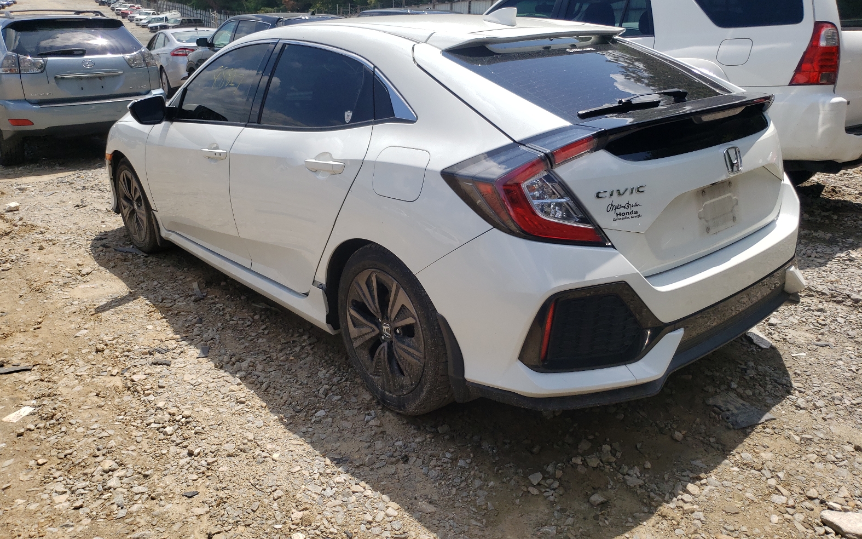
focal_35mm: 28
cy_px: 238
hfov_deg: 66.5
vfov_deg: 44.5
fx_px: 658
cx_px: 432
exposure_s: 1/3333
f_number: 1.5
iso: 50
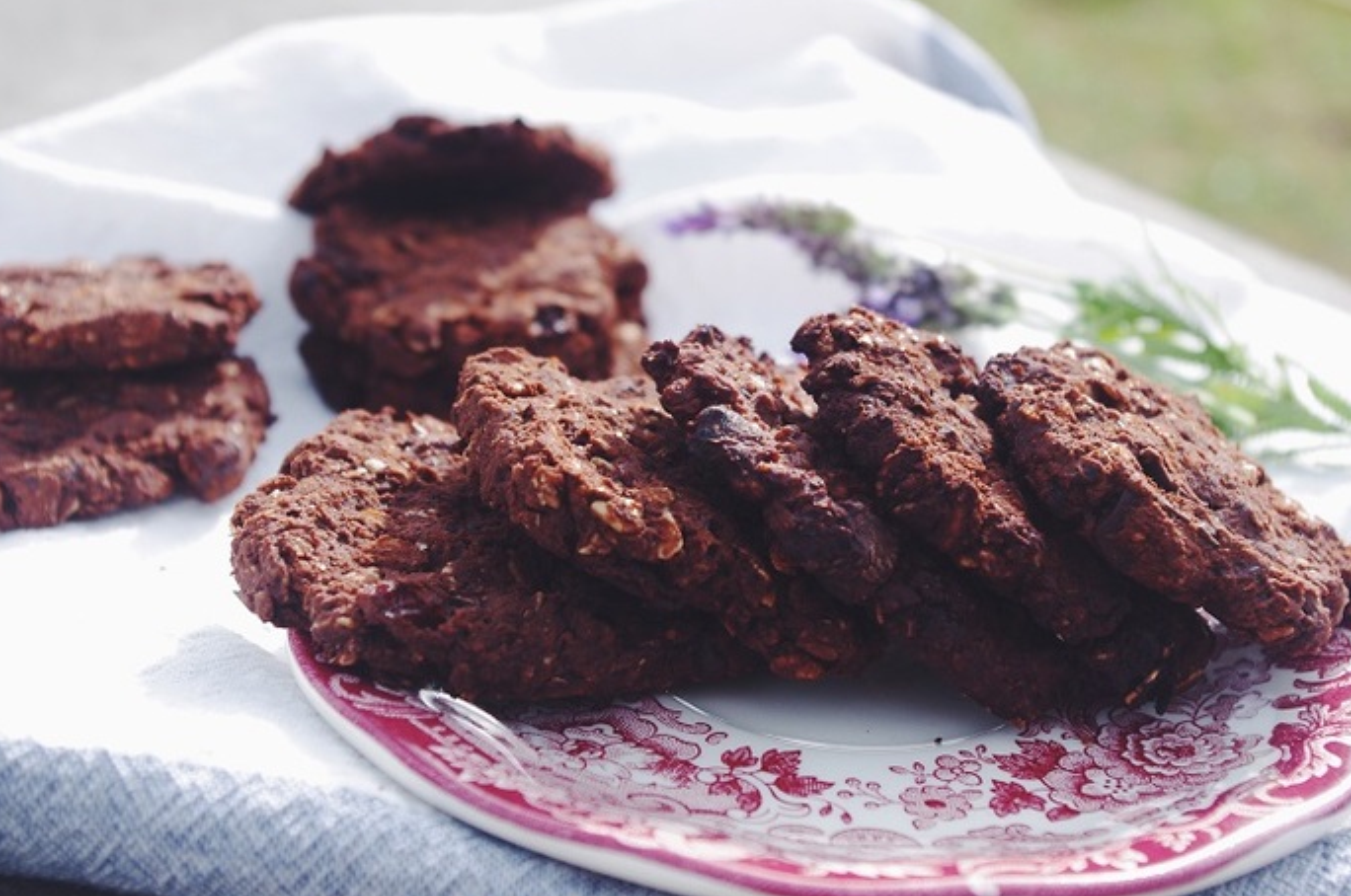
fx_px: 2398
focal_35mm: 64
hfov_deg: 31.4
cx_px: 721
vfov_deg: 21.2
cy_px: 416
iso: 200
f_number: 5.6
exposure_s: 1/320
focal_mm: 37.5
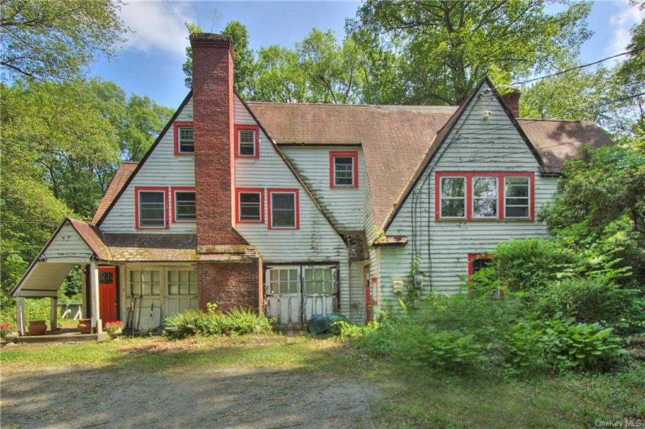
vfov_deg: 77.2
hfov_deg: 100.5
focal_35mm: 15
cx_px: 322
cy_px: 214
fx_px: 268
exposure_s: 1/50
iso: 200
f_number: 14
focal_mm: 10
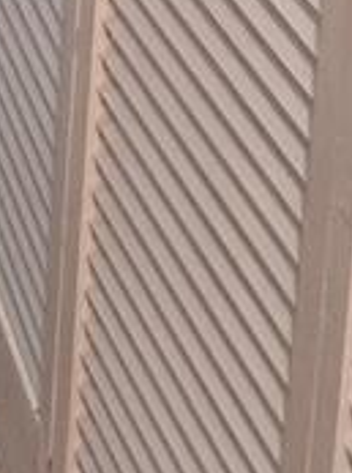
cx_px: -598
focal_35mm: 160
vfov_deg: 10.1
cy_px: -804
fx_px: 2177
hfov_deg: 8.2
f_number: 1.8
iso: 500
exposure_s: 1/60
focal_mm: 5.4
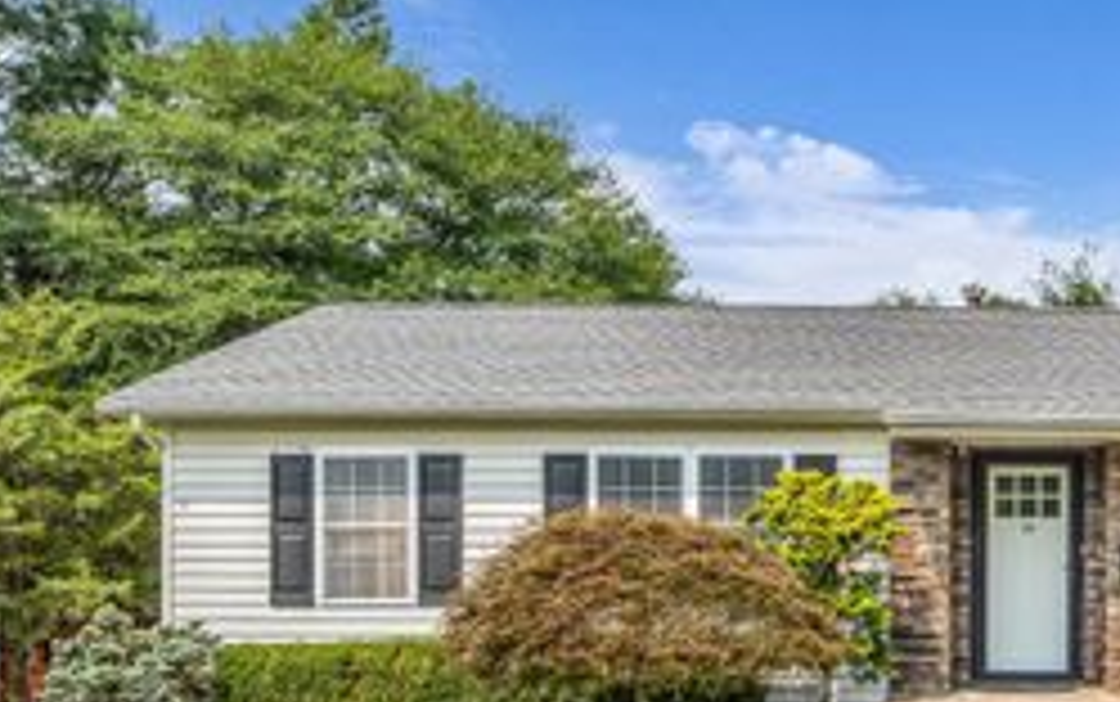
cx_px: 1098
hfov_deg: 36.0
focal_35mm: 51
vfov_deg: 25.0
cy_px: 549
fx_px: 1558
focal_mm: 12.29
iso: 110
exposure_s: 1/2000
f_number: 2.8
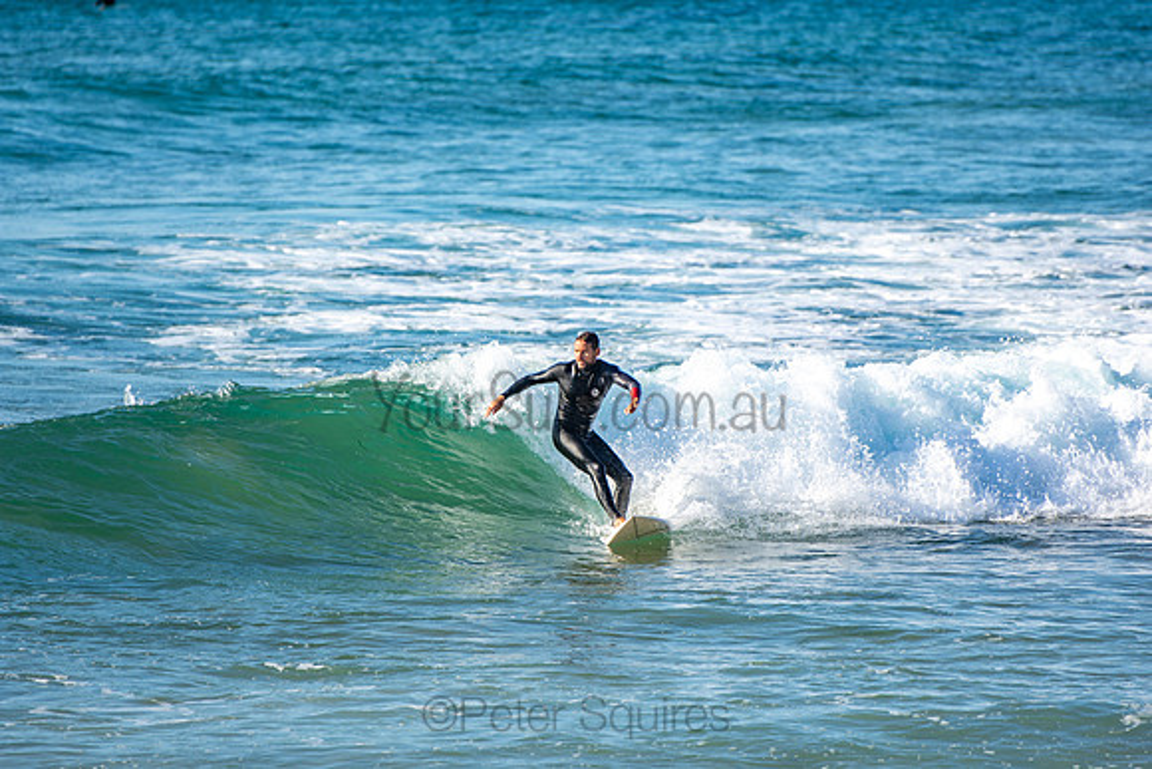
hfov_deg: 6.9
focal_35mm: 300
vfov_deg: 4.6
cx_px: 576
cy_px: 384
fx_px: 9602
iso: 100
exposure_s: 1/1250
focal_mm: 200
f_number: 3.2
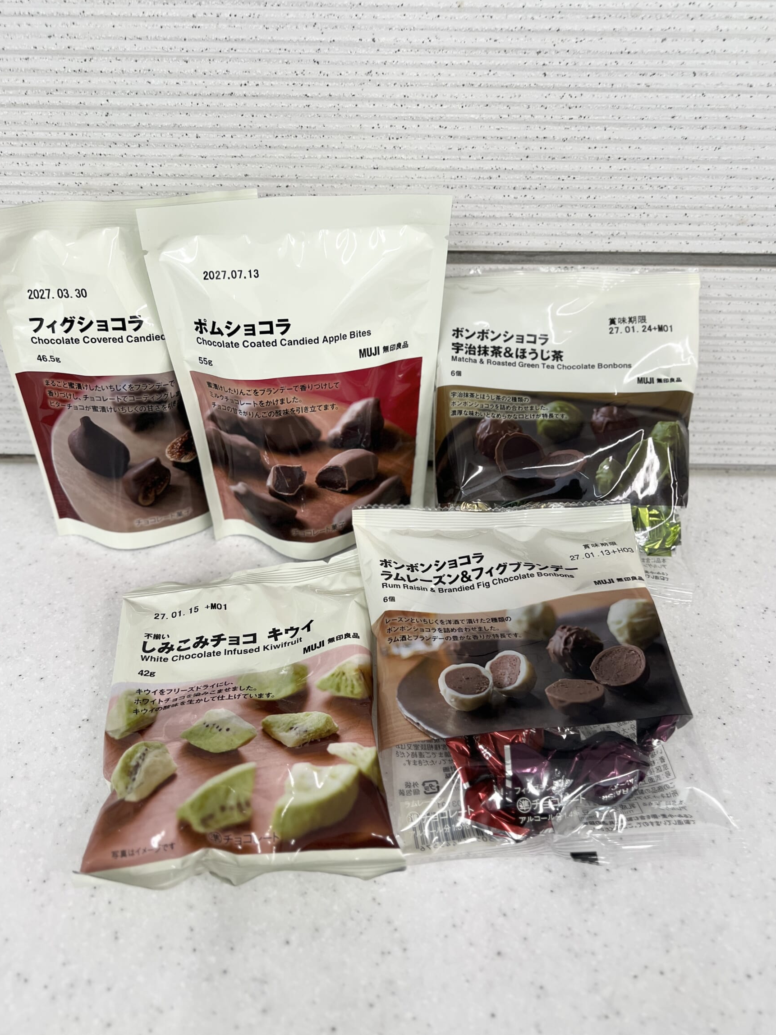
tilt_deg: -36.1
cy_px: 486
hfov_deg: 48.2
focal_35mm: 29
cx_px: 385
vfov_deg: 61.6
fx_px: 867
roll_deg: -0.5
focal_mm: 5.7
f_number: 1.5
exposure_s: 1/100
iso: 80
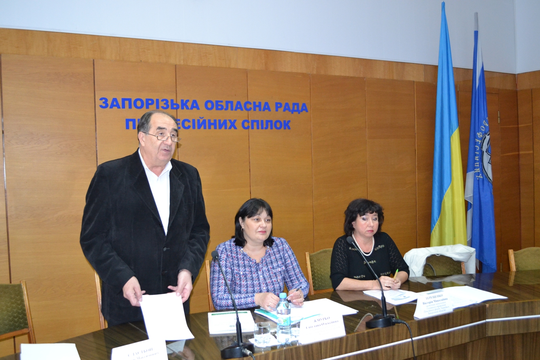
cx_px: 270
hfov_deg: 57.2
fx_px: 495
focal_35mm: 33
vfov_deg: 40.0
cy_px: 180
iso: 1800
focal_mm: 22
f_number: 3.8
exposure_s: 1/60
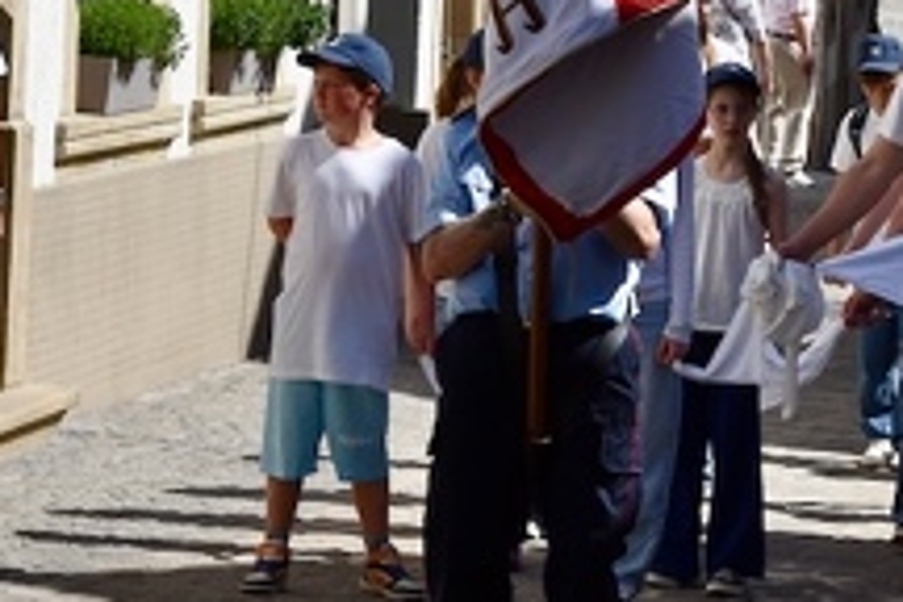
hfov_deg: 9.1
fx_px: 5693
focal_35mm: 227
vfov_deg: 6.0
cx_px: 698
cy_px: -119
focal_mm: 62
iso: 200
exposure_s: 1/400
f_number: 10
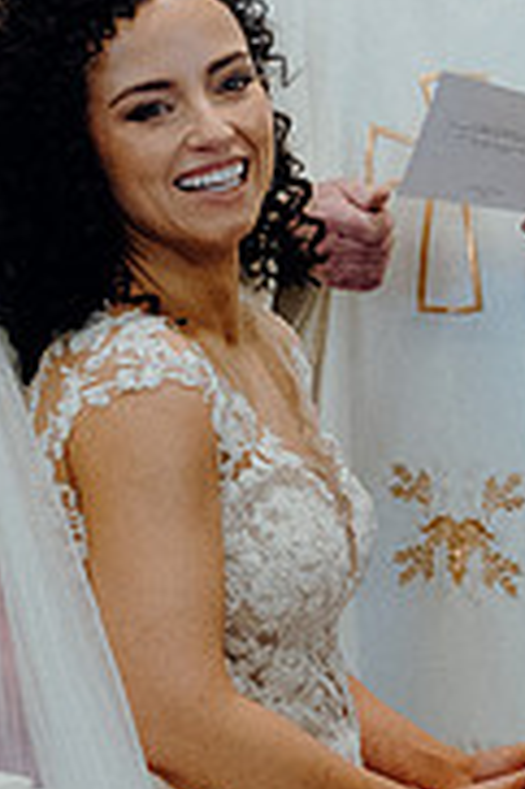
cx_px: 525
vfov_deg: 10.1
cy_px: 197
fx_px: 4471
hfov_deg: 6.7
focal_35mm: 204
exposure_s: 1/160
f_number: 3.5
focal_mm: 43
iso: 2500
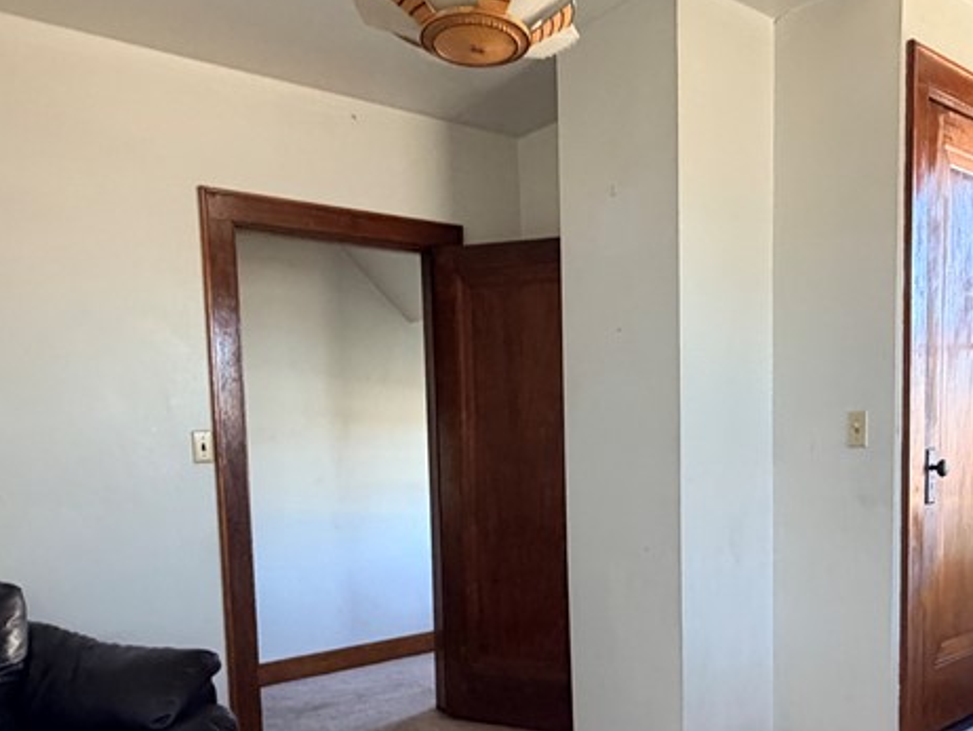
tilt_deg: -6.4
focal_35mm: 31
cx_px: 638
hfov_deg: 57.2
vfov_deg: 44.5
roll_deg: +2.2
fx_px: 872
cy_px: 512
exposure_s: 1/67
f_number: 2.2
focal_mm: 2.22
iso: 320
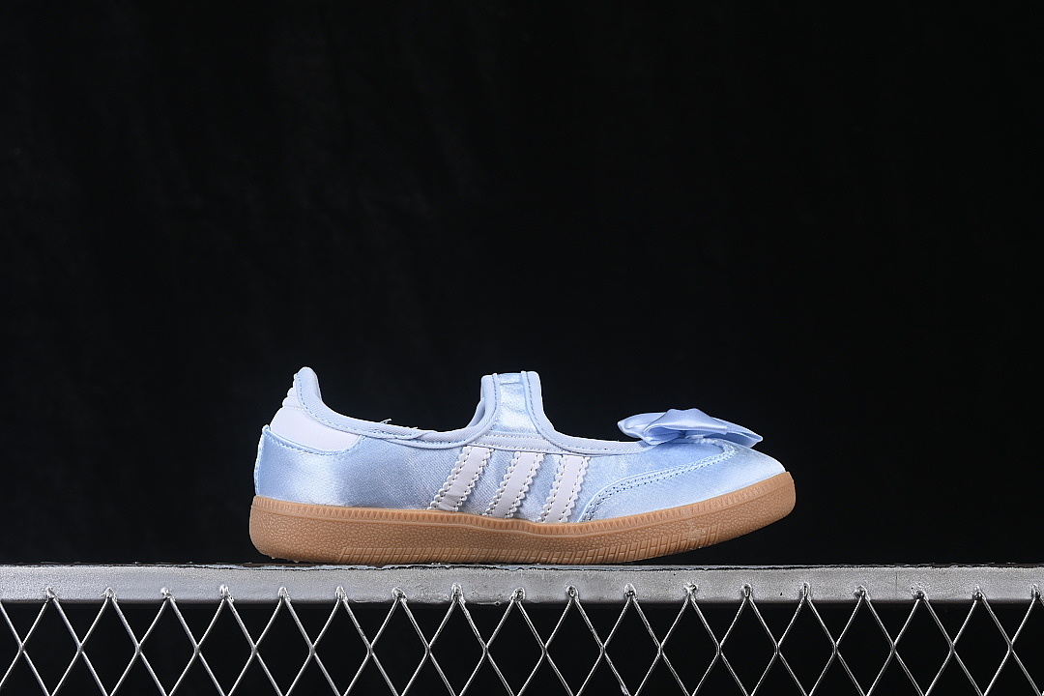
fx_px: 2175
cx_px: 522
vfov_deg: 18.2
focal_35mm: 75
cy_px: 348
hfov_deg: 27.0
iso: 160
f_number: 8
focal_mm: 50
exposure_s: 1/80
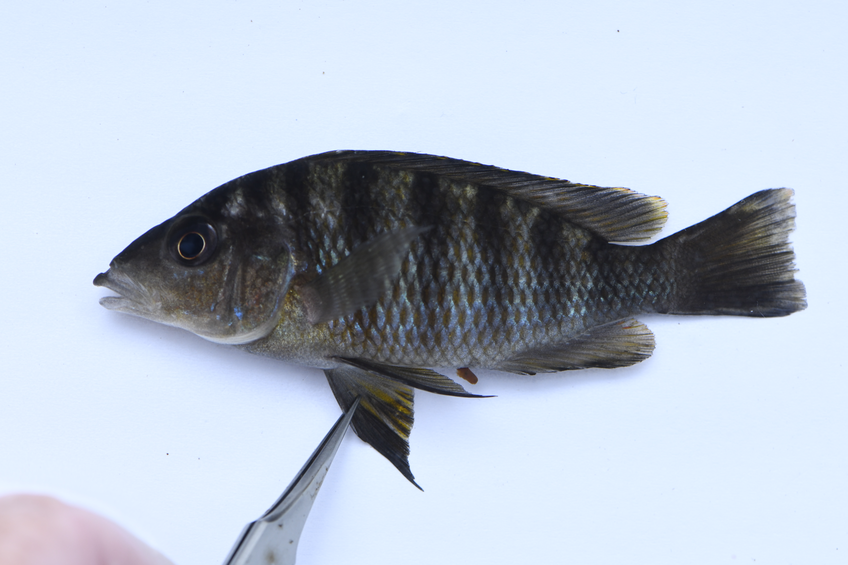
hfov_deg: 16.3
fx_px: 2967
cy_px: 282
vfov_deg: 10.9
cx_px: 424
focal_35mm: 126
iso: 800
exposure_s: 1/80
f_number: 8
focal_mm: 105
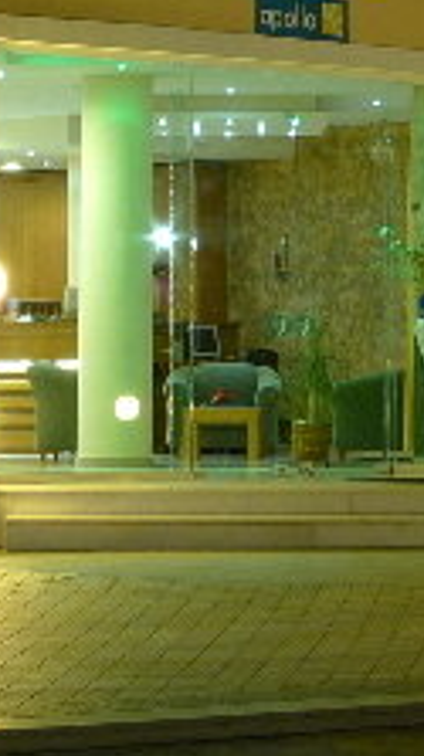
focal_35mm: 188
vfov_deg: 11.3
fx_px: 3768
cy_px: -61
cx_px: 278
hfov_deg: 6.4
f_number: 5.6
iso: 100
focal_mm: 10.2
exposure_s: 2.5
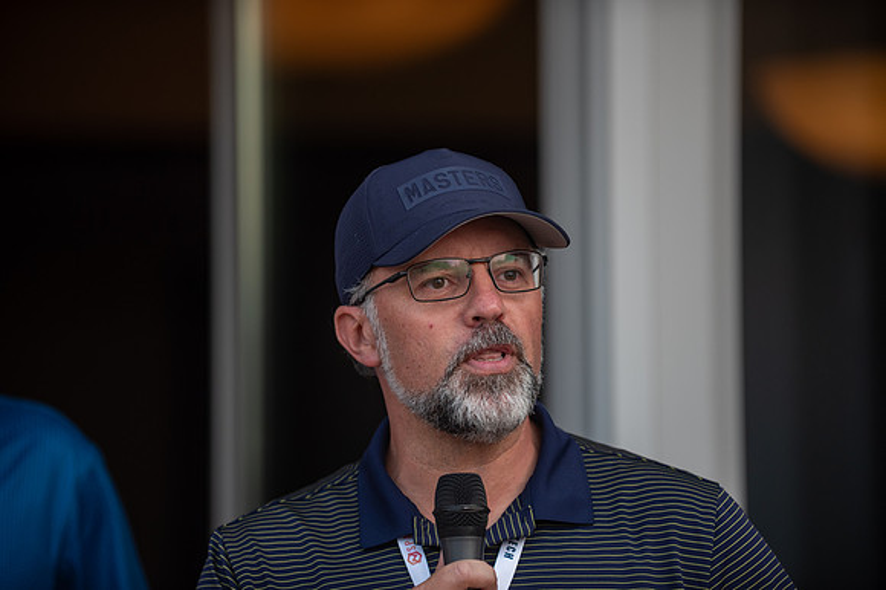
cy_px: 295
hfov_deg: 10.3
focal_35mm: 200
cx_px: 443
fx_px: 4924
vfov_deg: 6.9
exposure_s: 1/500
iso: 250
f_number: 2.8
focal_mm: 200
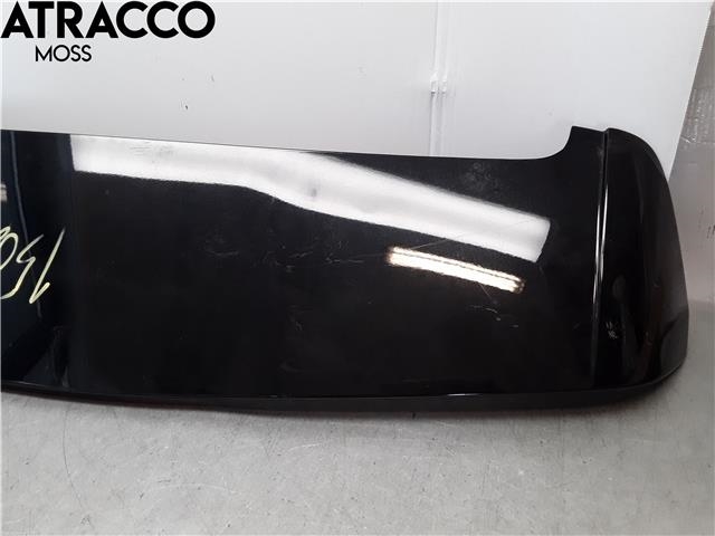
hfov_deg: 63.4
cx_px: 358
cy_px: 268
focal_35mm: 28
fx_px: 578
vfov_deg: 49.7
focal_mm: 2.91
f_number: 1.9
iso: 64
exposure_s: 1/100
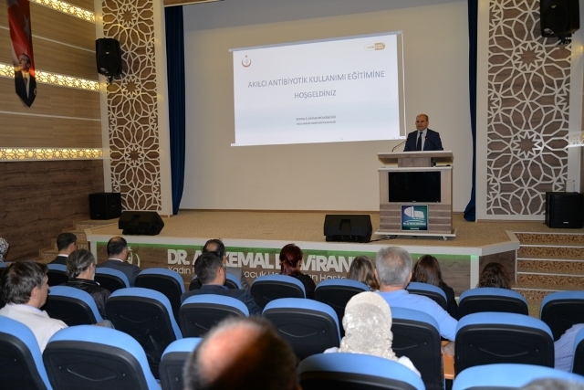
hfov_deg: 58.7
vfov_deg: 41.1
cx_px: 292
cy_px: 195
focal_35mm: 32
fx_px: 519
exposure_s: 1/60
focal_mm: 32
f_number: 4
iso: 640
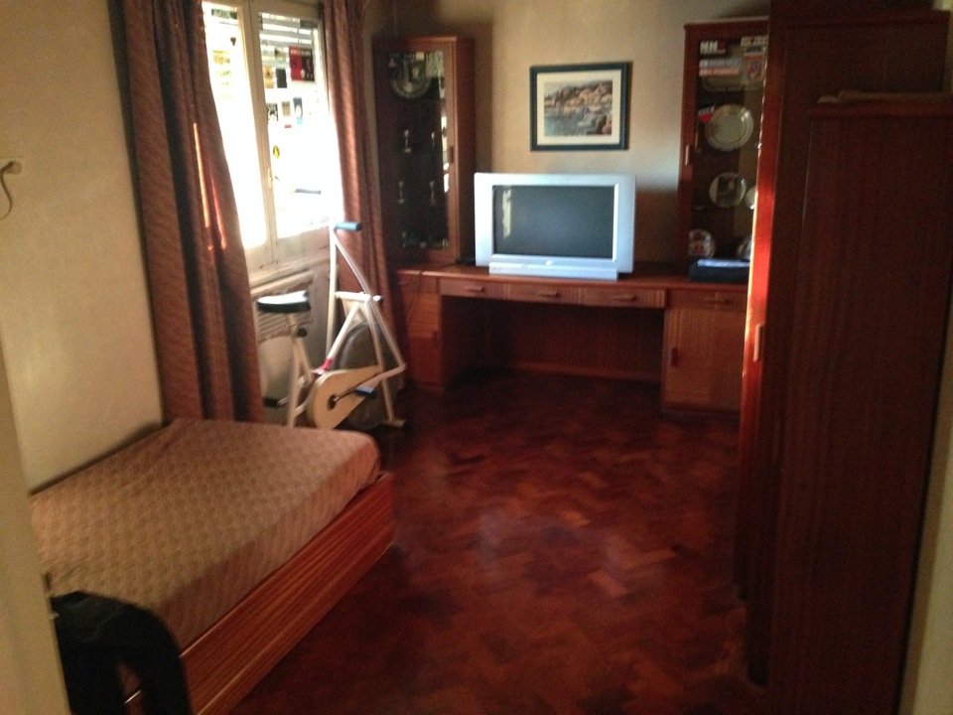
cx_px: 476
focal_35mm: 33
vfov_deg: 42.9
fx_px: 909
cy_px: 358
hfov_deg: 55.4
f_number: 2.4
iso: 640
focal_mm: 4.12
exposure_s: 1/15
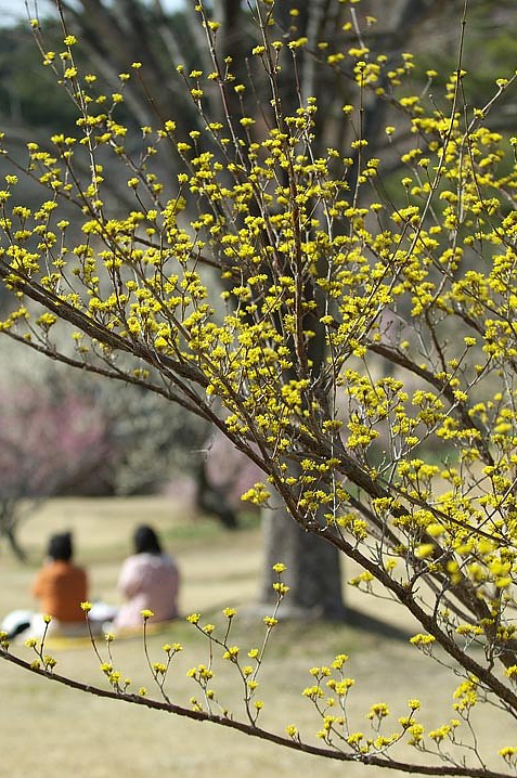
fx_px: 2526
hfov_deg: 11.7
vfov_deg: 17.5
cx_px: 240
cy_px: 399
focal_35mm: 117
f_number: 4
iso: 200
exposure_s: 1/1250
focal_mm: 70
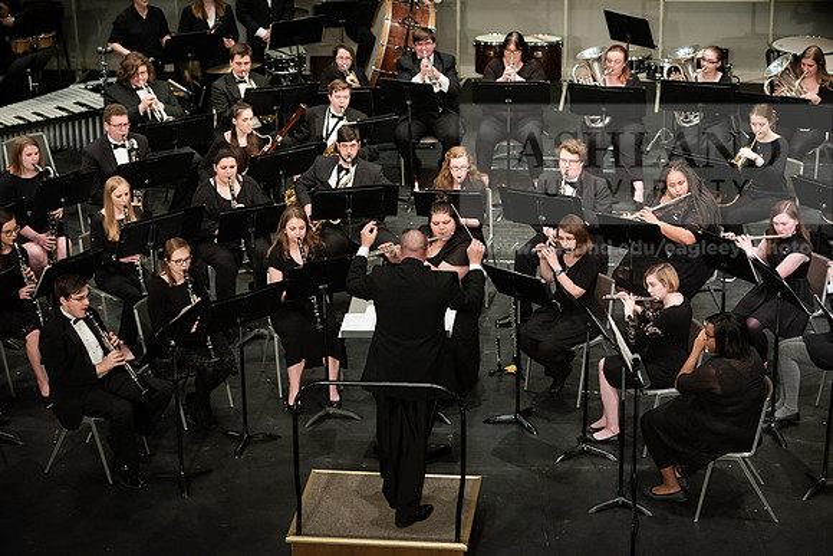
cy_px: 278
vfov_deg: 14.0
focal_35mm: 98
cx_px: 416
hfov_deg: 20.8
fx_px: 2268
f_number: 4
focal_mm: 98
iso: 4000
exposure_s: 1/200
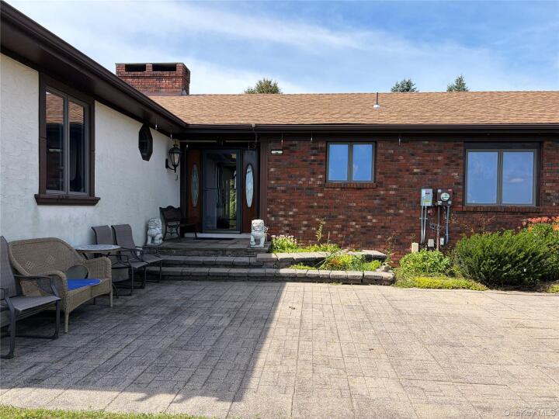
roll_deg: +0.8
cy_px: 210
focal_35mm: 26
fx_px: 420
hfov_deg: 67.3
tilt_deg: -0.3
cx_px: 280
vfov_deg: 53.1
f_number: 1.6
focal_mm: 5.96
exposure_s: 1/1901
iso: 50
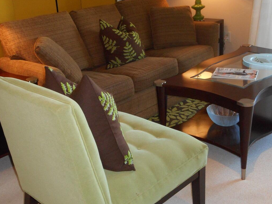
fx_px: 385
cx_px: 118
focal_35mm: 49
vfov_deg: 29.6
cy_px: 83
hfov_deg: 38.8
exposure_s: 1/30
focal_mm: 6.9
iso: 400
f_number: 4.5
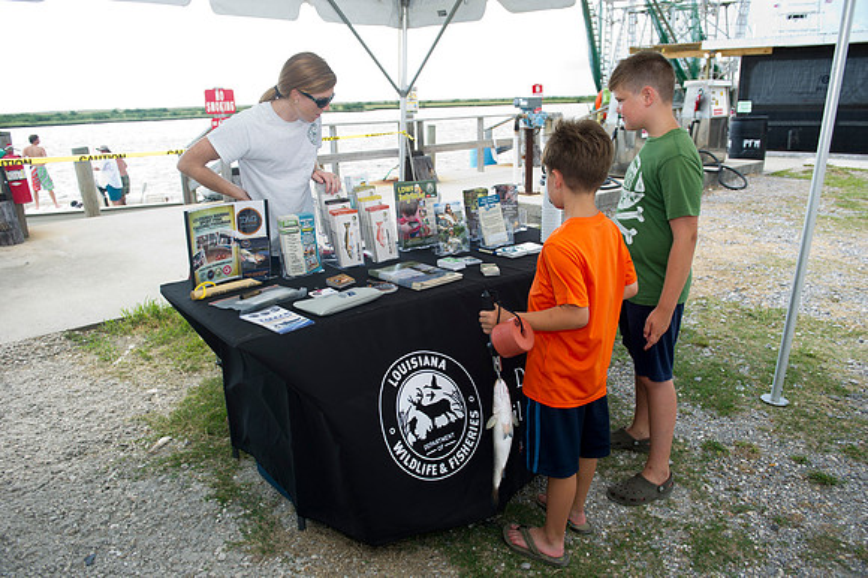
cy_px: 289
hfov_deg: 67.4
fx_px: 651
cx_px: 434
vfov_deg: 47.9
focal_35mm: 27
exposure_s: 1/200
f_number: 4
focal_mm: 27
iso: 125
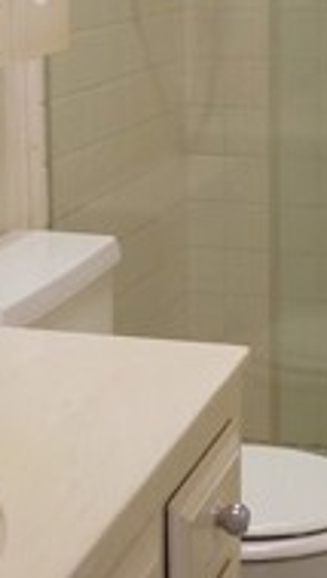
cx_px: 248
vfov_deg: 22.8
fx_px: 1411
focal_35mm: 92
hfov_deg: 13.2
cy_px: 122
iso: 160
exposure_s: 1/30
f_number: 3.4
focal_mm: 4.5
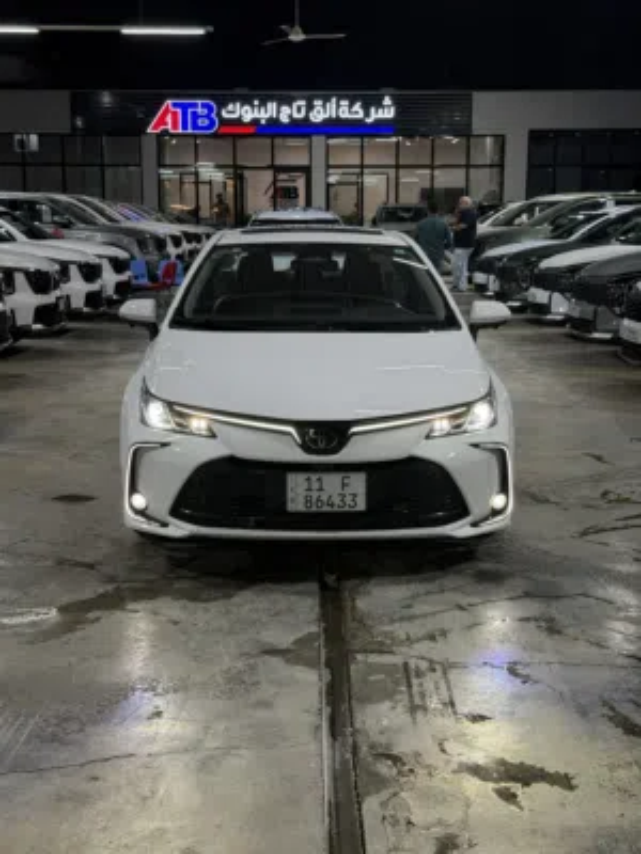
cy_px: 427
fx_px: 1185
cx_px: 320
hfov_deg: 30.3
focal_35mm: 48
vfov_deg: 39.7
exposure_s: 1/100
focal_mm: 6.76
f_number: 1.78
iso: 100
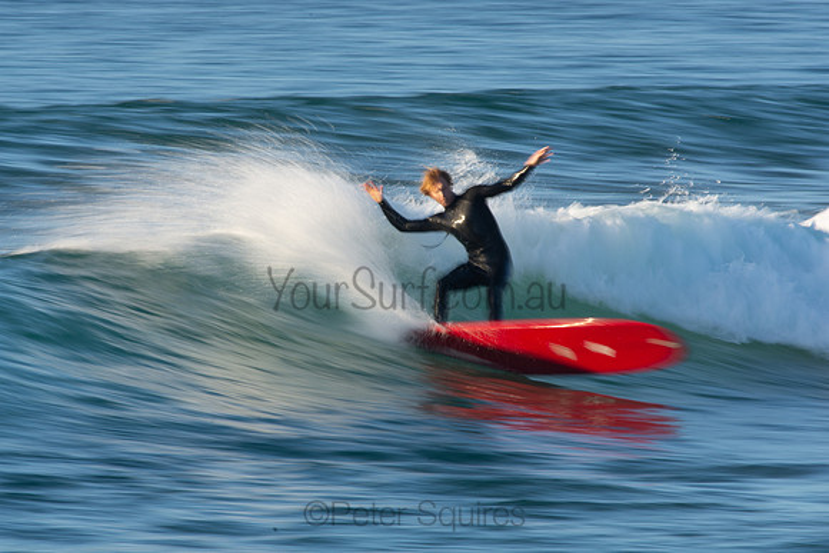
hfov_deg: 2.7
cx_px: 414
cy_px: 276
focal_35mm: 750
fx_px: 17274
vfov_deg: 1.8
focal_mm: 500
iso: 100
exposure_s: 1/15
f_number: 22
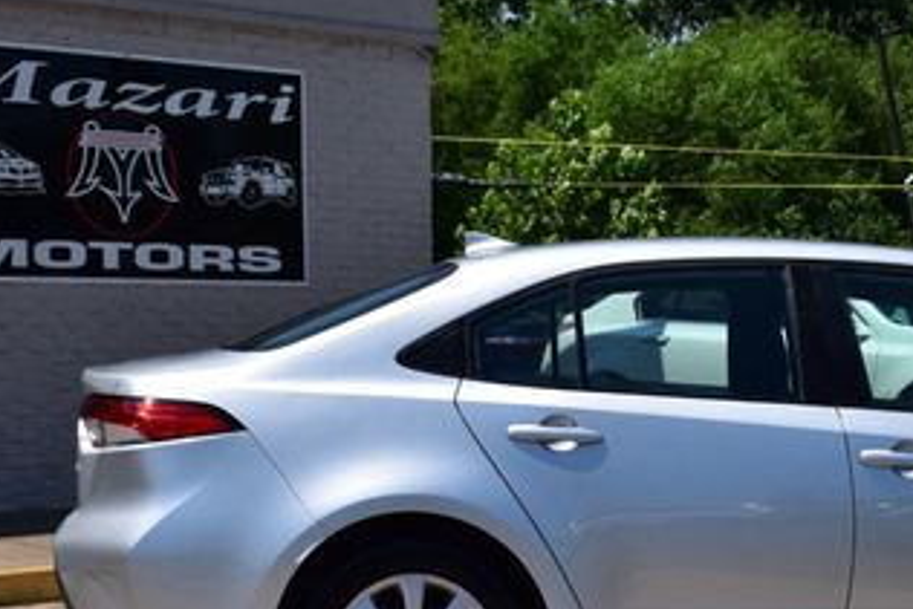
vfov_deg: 14.9
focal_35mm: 91
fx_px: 2309
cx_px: 740
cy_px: 534
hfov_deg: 22.1
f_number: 11
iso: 200
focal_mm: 30
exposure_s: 1/500
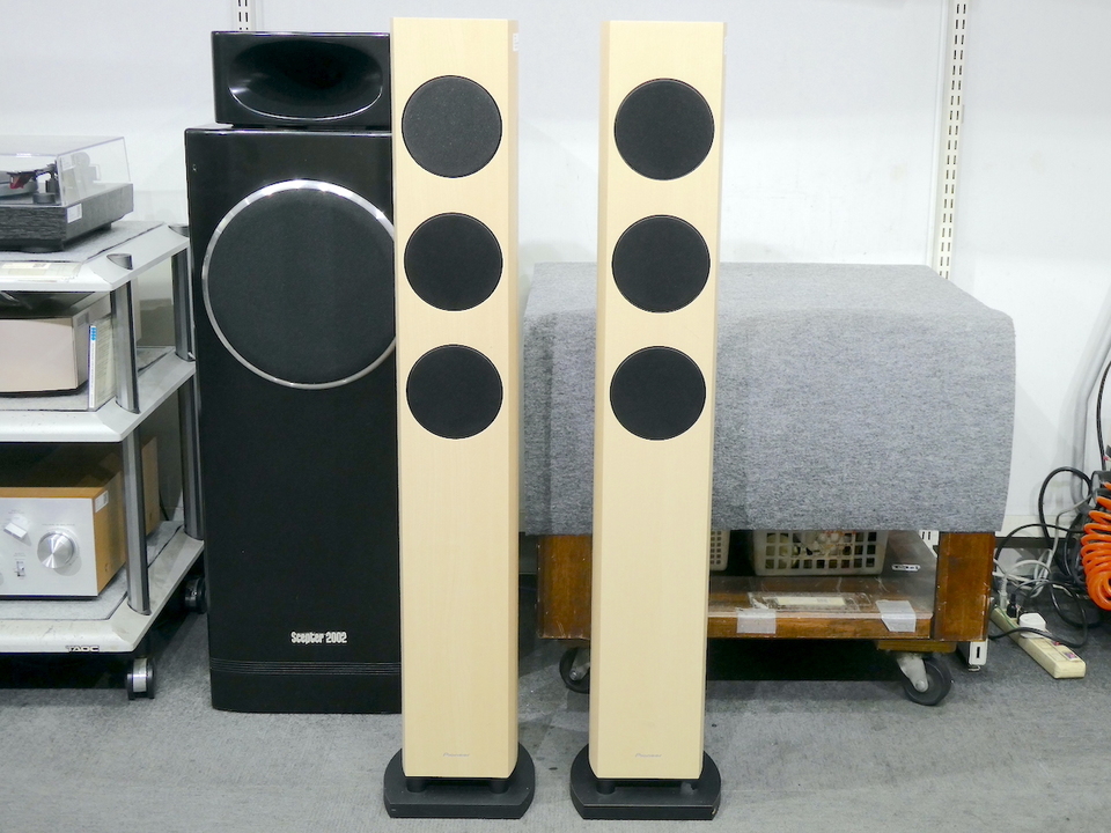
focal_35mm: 47
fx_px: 1508
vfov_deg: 30.9
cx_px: 556
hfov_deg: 40.4
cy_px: 416
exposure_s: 1/10
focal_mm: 8.4
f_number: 4
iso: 200
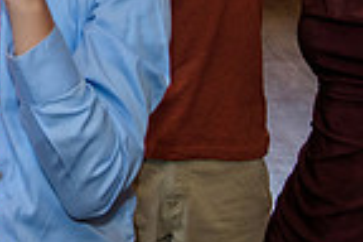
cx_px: -53
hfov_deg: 15.4
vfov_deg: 10.2
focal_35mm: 129
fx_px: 1301
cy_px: -142
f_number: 3.2
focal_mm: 32
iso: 1600
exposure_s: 1/125
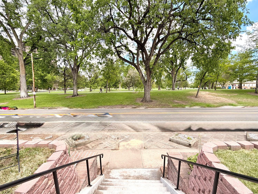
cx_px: 130
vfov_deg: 81.8
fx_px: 112
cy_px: 96
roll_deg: +0.3
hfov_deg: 98.2
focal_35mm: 15
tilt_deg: -5.2
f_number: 2.2
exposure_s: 1/502
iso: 50
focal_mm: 2.22
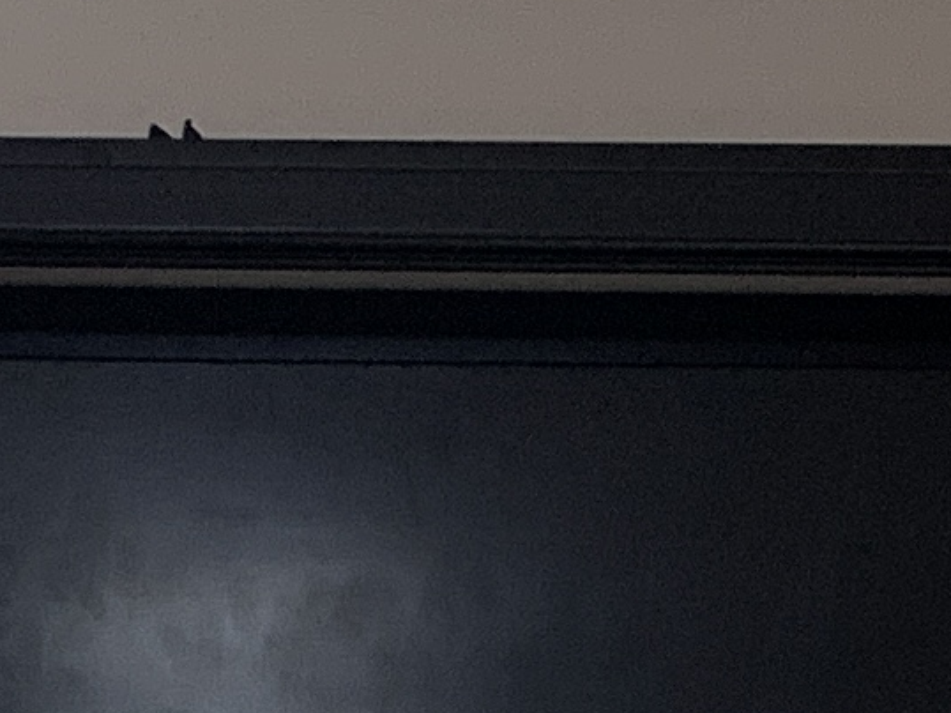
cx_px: 327
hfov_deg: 10.1
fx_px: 5355
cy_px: 2309
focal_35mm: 195
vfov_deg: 6.7
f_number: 1.8
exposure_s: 1/121
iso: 64
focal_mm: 4.25
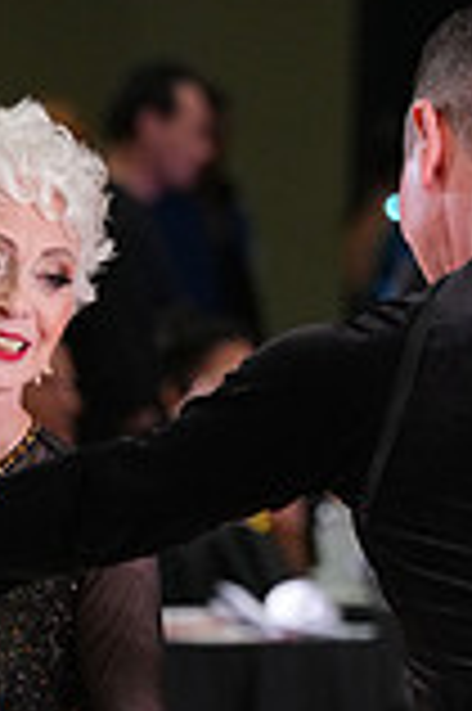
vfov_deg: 2.8
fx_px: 14505
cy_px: 986
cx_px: 303
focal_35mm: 736
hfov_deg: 1.9
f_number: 5.6
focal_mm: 200
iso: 2500
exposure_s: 1/200
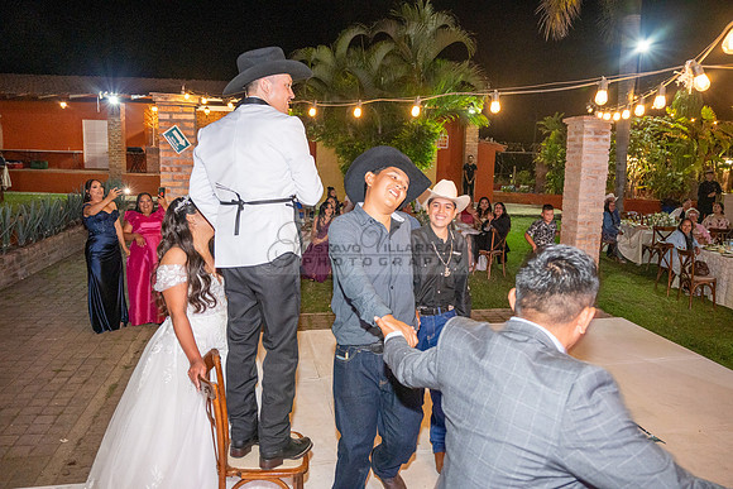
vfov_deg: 46.4
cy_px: 244
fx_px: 570
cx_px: 366
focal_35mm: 28
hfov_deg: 65.5
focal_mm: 28
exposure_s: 1/80
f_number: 5
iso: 2500
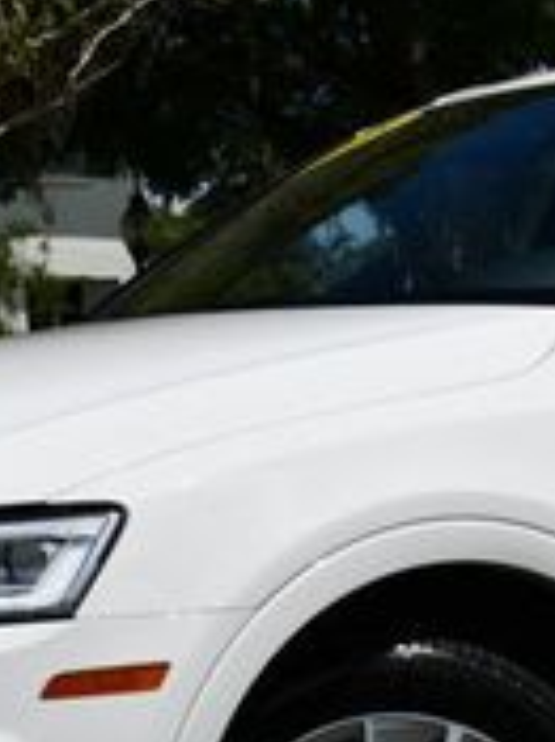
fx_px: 2932
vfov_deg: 14.4
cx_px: 487
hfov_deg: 10.8
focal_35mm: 137
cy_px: 403
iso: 100
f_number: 10
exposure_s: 1/500
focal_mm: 26
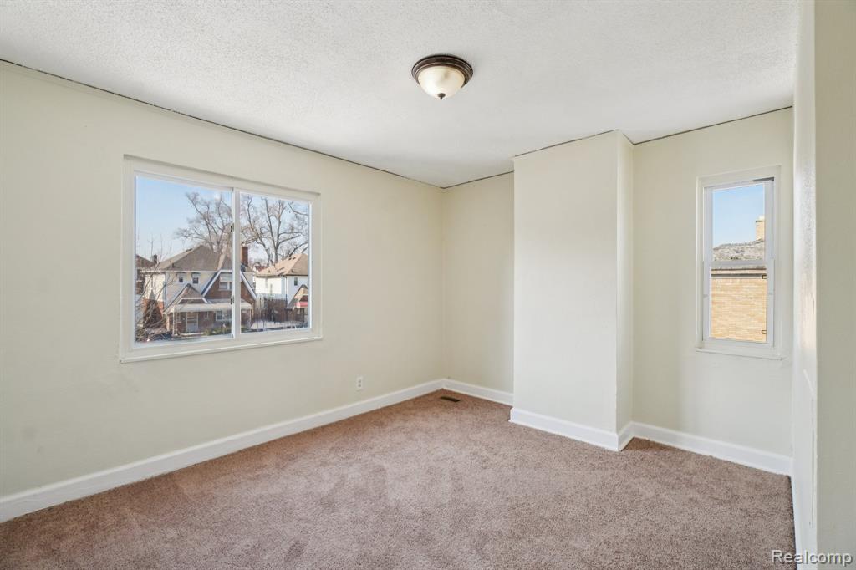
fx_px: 357
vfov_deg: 77.3
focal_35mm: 15
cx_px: 428
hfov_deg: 100.4
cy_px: 285
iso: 125
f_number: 8
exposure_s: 1/30
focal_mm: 10
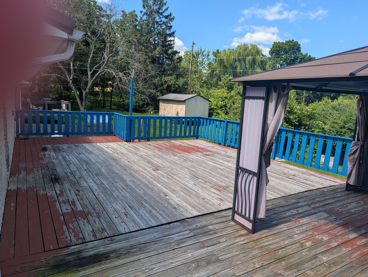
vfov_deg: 56.9
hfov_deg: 71.5
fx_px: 255
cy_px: 138
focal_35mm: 24
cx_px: 184
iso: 19
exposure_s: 1/907
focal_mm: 6.9
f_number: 1.68
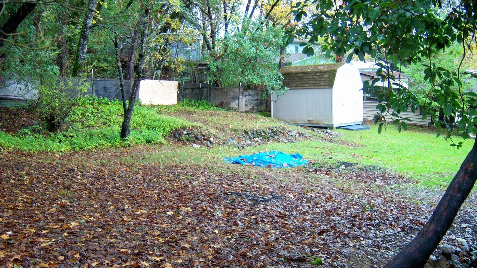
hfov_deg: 50.5
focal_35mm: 40
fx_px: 506
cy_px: 166
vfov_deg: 29.6
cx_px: 234
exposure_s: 1/30
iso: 160
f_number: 2.8
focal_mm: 7.5
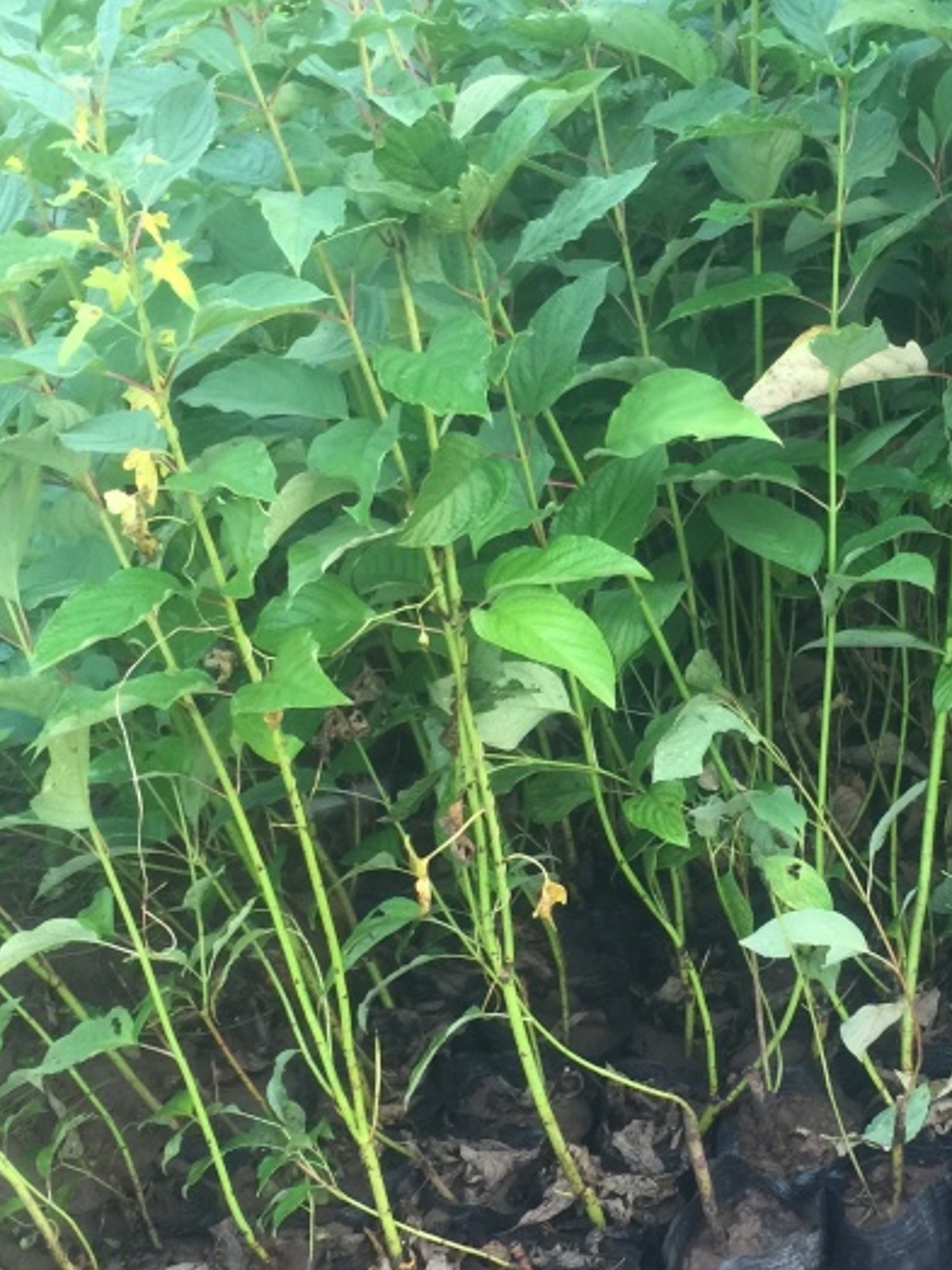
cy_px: 767
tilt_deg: -31.7
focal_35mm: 59
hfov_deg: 24.5
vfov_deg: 32.6
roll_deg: +2.5
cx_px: 746
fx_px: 2163
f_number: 2.2
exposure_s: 1/33
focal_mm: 4.15
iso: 40
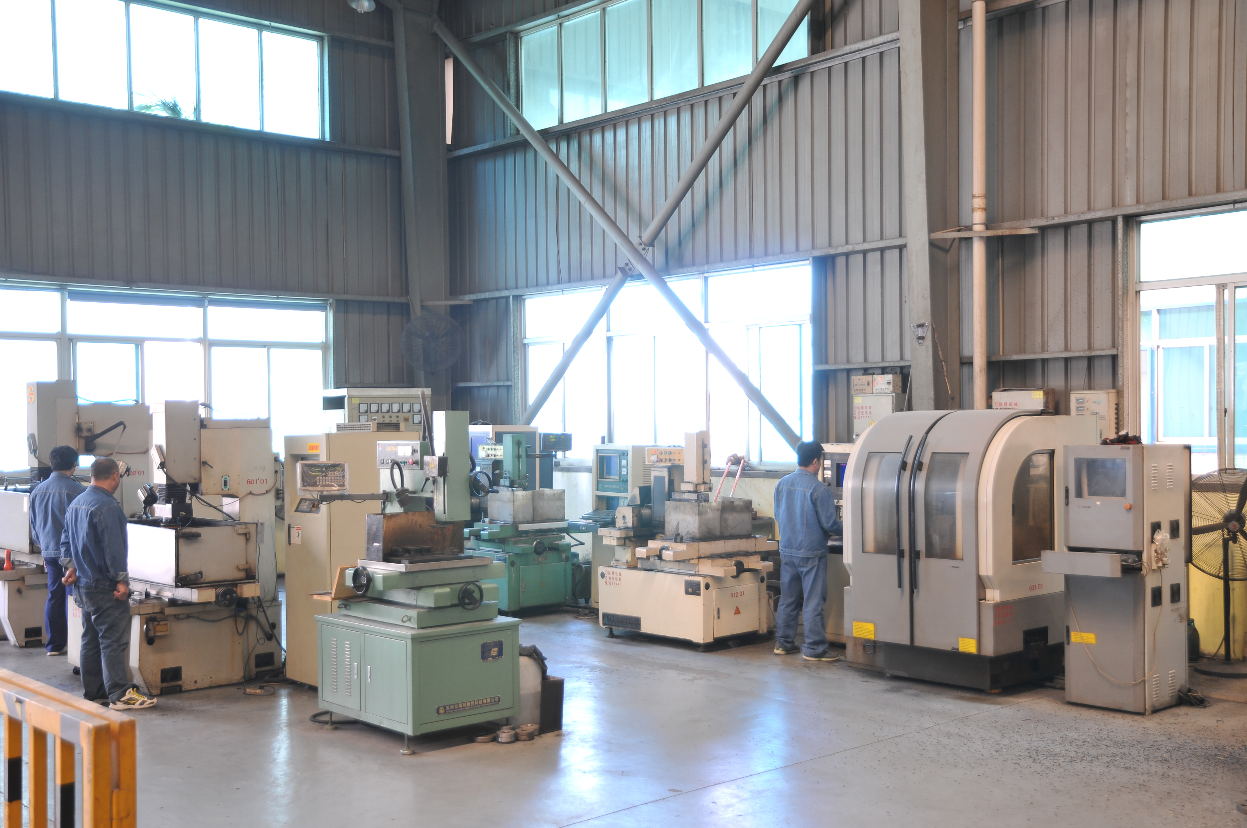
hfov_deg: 49.6
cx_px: 624
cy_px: 414
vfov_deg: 34.1
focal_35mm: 39
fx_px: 1349
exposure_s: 1/6
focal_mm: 26
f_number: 4.2
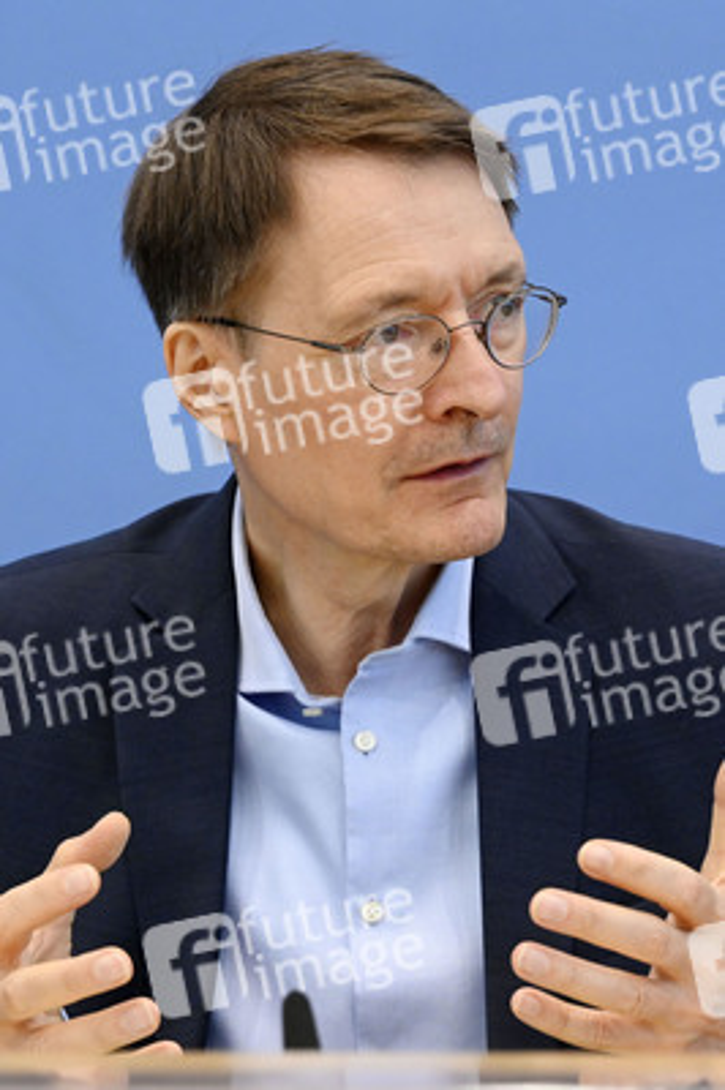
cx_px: 362
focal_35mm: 105
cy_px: 545
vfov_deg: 19.5
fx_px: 3177
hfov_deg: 13.0
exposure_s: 1/640
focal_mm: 105
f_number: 5.6
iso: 4000
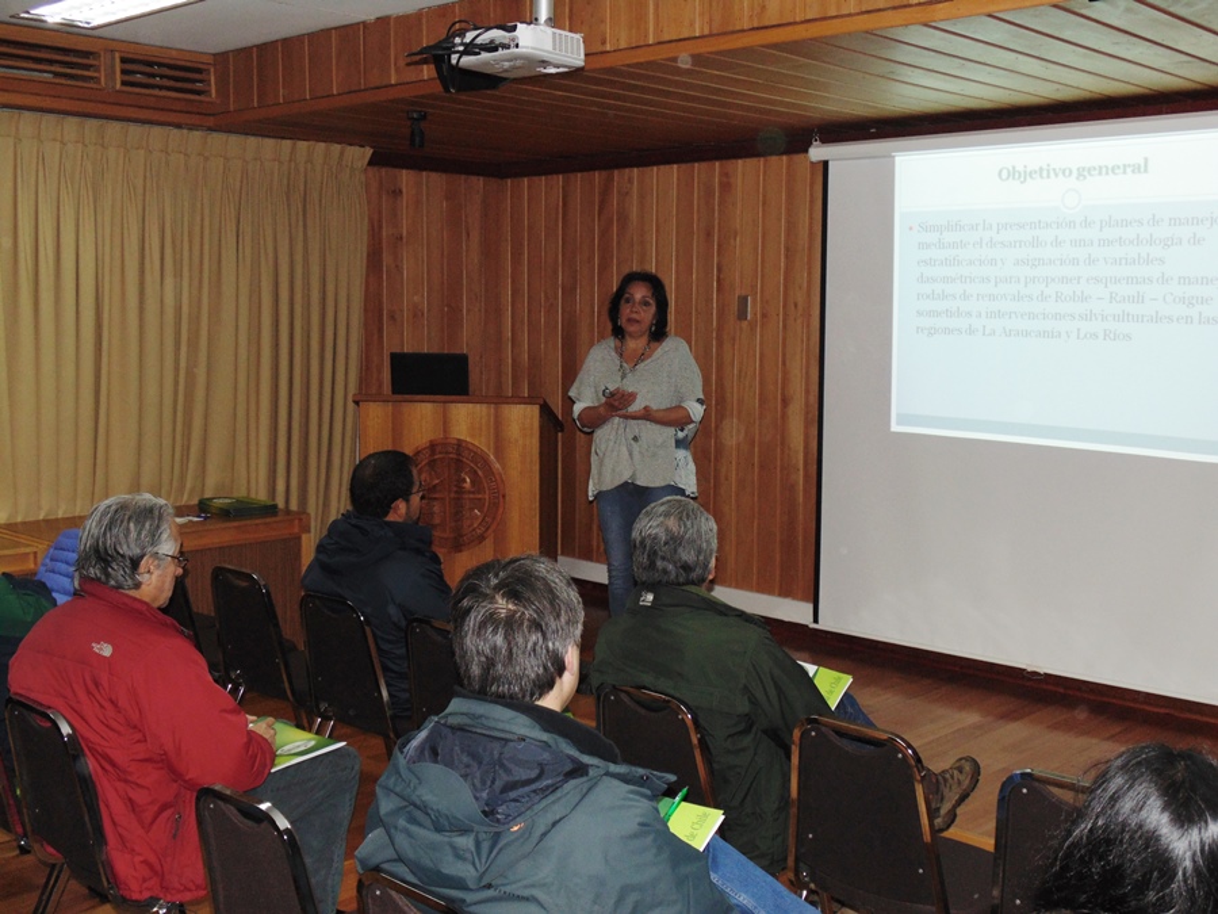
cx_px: 609
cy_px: 457
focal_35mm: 41
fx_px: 1443
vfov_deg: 35.1
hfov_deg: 45.8
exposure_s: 1/50
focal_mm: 7.4
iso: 250
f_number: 3.6
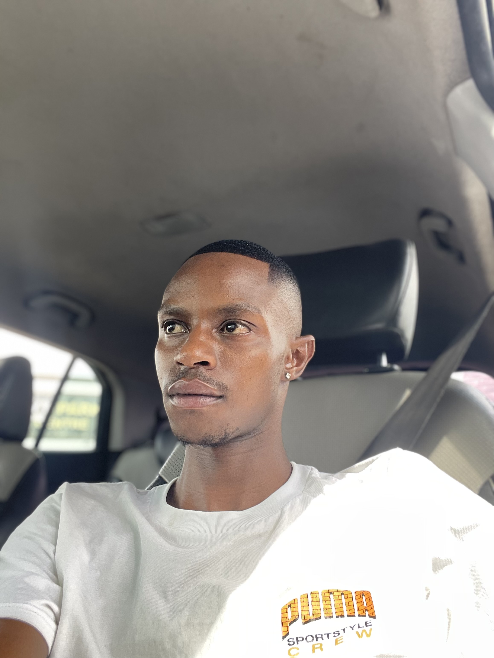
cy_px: 329
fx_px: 571
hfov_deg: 46.8
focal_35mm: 30
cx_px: 247
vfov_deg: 60.0
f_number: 2.2
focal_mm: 2.71
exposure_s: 1/121
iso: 80
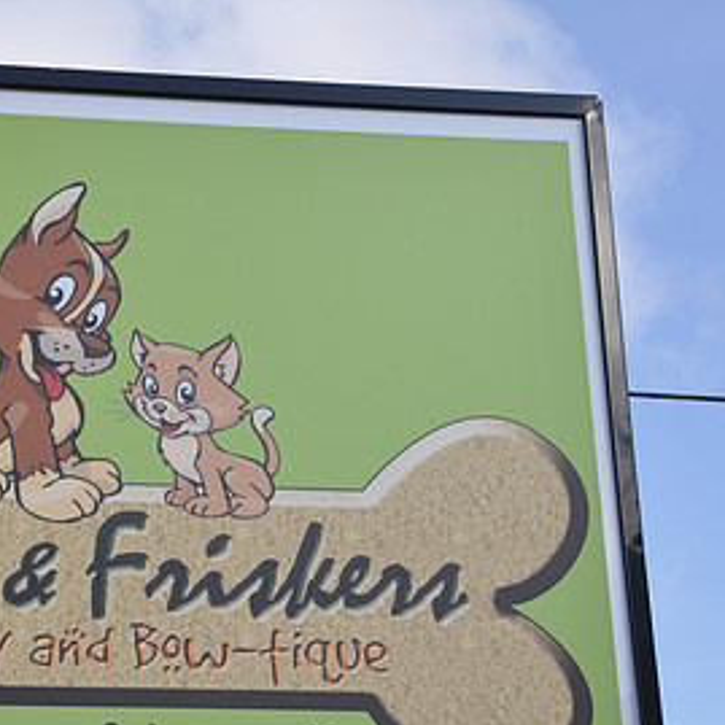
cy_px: 516
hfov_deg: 18.0
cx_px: 151
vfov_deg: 18.0
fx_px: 2273
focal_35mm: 96
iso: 200
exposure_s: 1/125
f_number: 11
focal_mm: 35
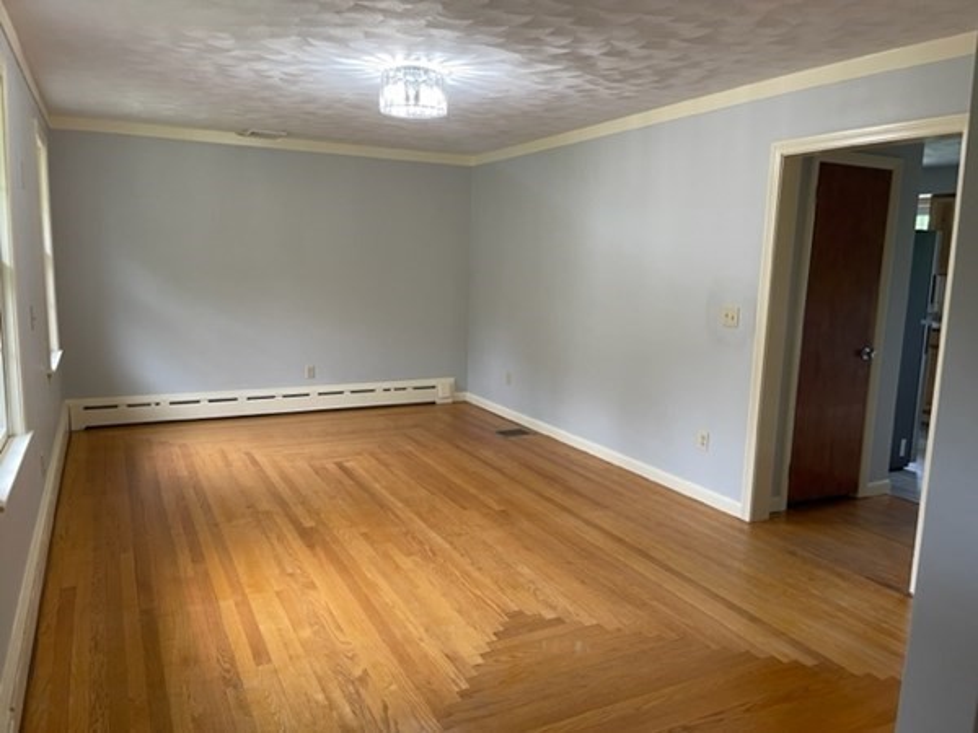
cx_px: 489
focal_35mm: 26
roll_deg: -1.8
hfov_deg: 67.3
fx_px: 735
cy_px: 366
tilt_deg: -8.7
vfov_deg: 53.1
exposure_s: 1/68
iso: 125
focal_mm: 5.1
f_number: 1.6
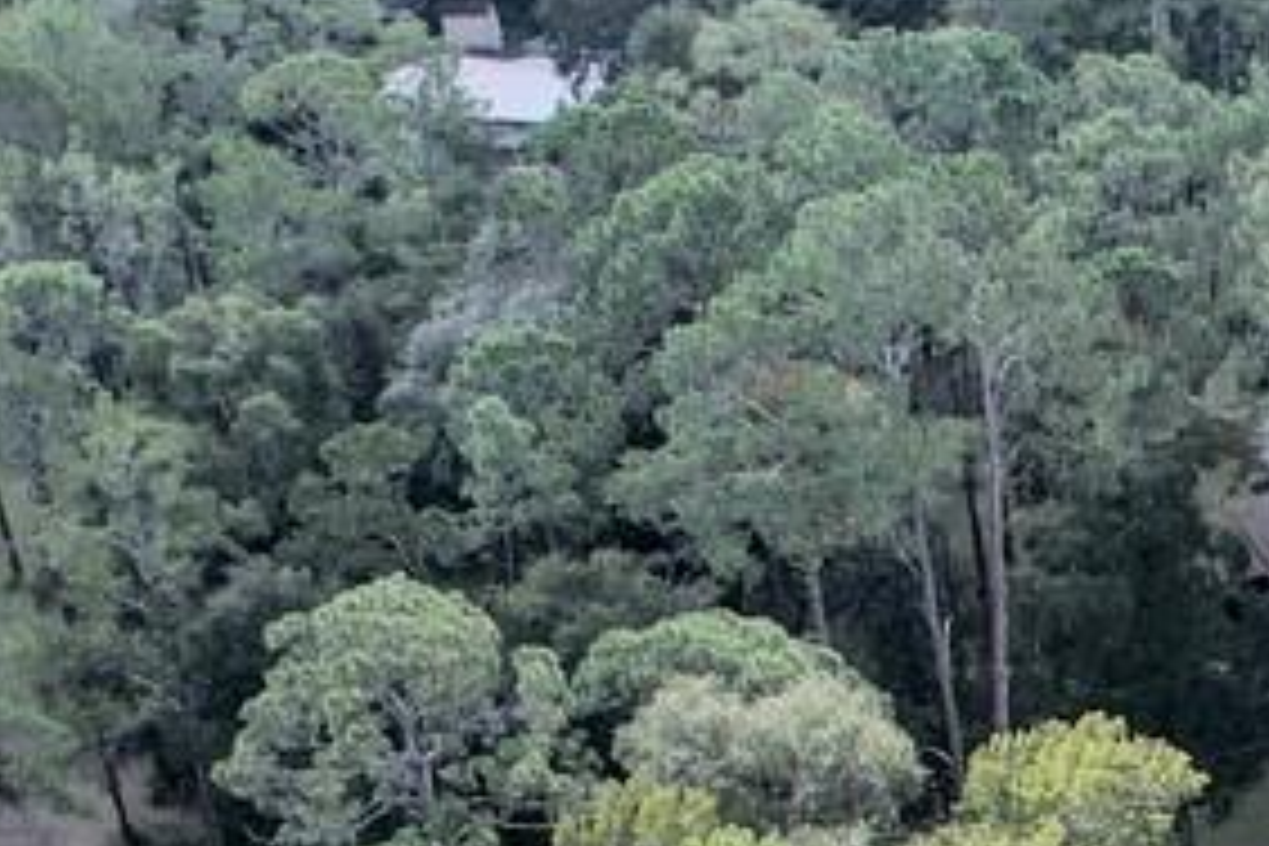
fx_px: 4406
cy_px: 2286
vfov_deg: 9.3
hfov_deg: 15.1
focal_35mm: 125
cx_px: 1940
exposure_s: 1/240
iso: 100
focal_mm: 8.4
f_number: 2.8
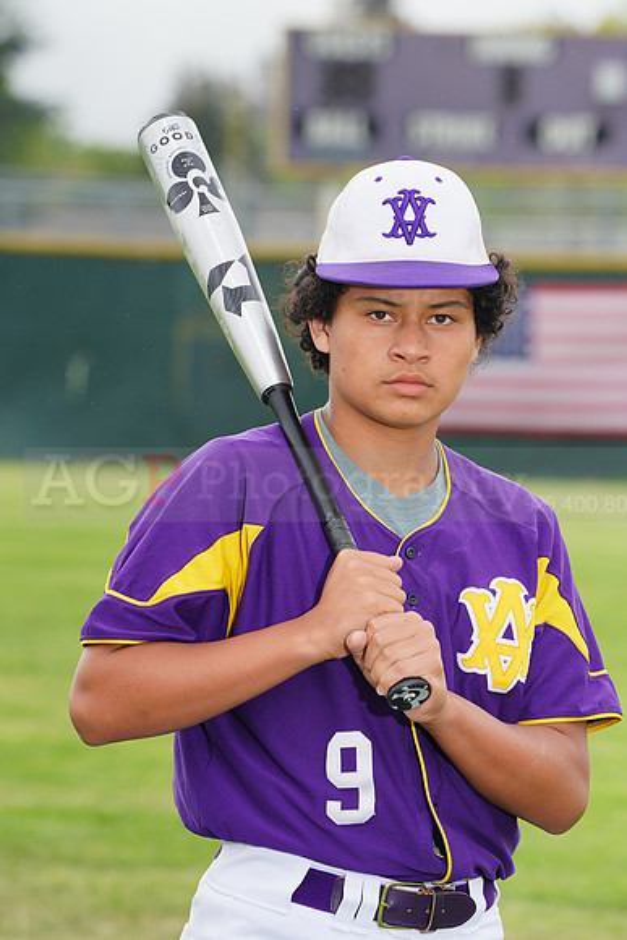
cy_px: 470
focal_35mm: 247
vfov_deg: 8.3
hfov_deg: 5.6
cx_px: 314
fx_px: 6449
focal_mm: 247
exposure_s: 1/250
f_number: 9
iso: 200
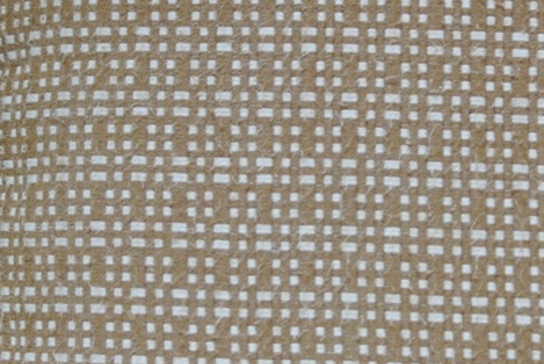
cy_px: 386
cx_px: 414
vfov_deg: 8.7
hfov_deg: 13.0
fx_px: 2374
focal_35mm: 157
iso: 450
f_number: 5
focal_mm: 23.6
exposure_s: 1/60
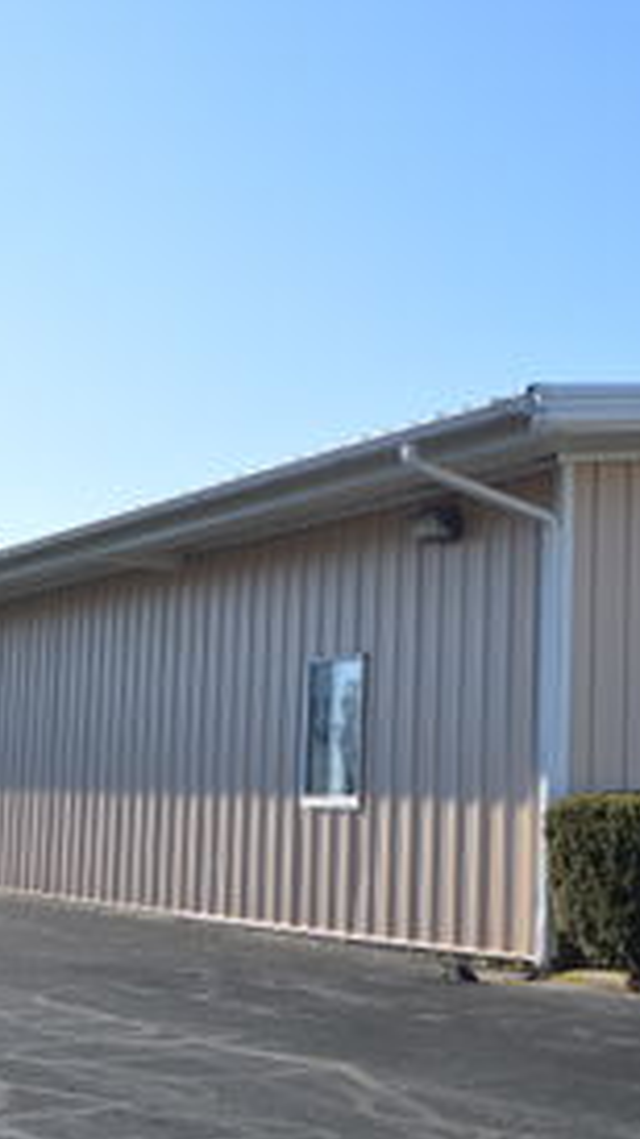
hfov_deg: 21.1
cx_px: 640
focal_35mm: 55
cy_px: 584
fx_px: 1660
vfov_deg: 37.9
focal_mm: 20
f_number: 8
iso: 100
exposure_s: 1/250
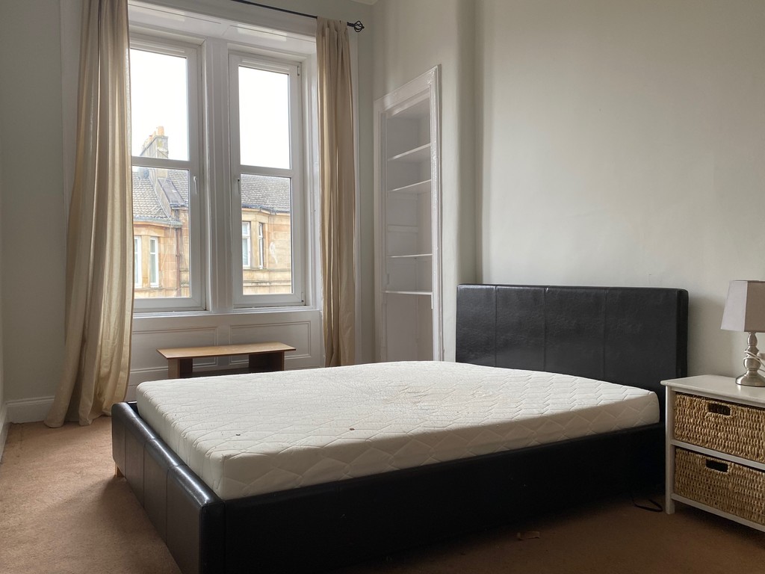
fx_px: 575
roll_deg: +0.1
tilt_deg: +0.1
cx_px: 382
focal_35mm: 26
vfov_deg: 53.1
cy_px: 287
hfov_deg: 67.3
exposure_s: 1/122
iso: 64
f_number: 1.8
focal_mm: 4.25
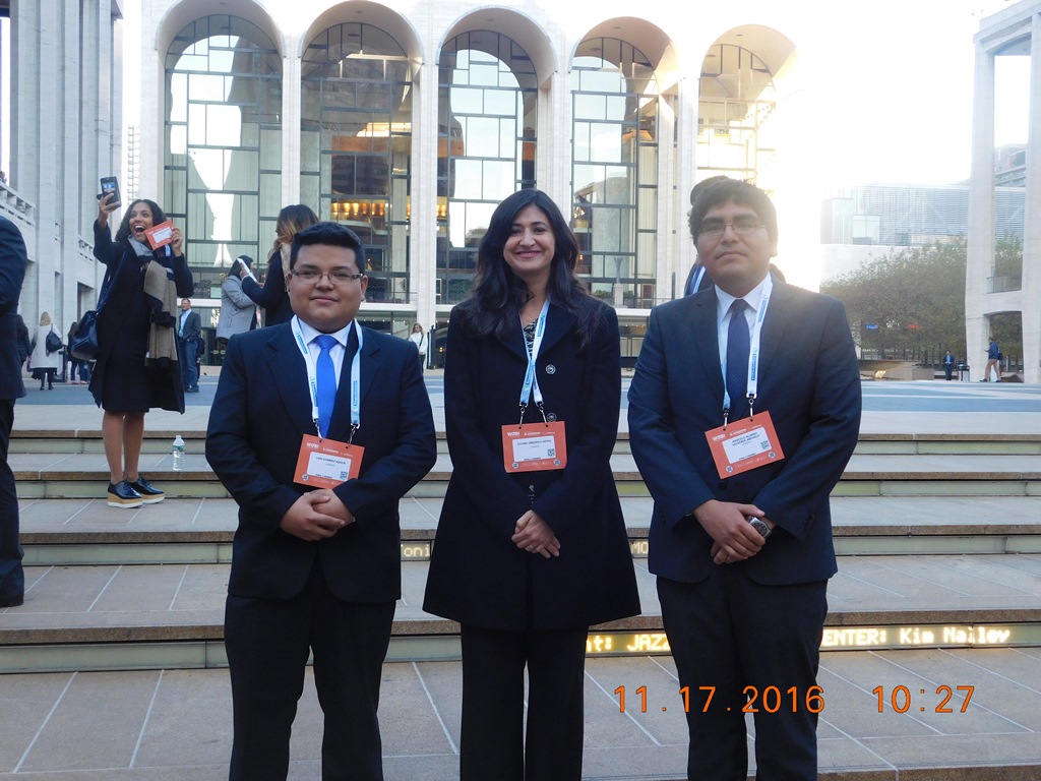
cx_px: 520
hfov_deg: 42.1
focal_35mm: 45
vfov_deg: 32.2
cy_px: 390
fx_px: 1353
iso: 200
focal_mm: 8
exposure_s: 1/200
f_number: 3.7
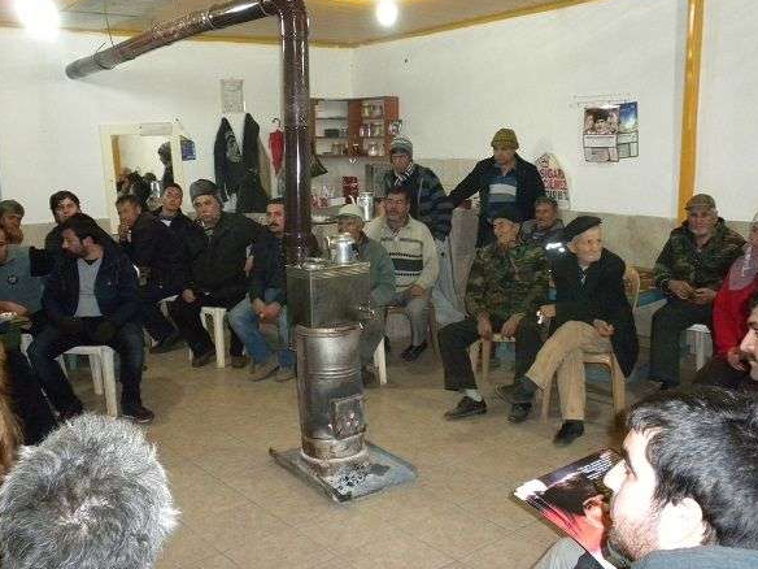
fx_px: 832
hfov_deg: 49.0
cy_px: 281
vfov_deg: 37.7
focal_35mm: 38
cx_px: 385
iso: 457
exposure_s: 1/30
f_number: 3.5
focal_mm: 6.6
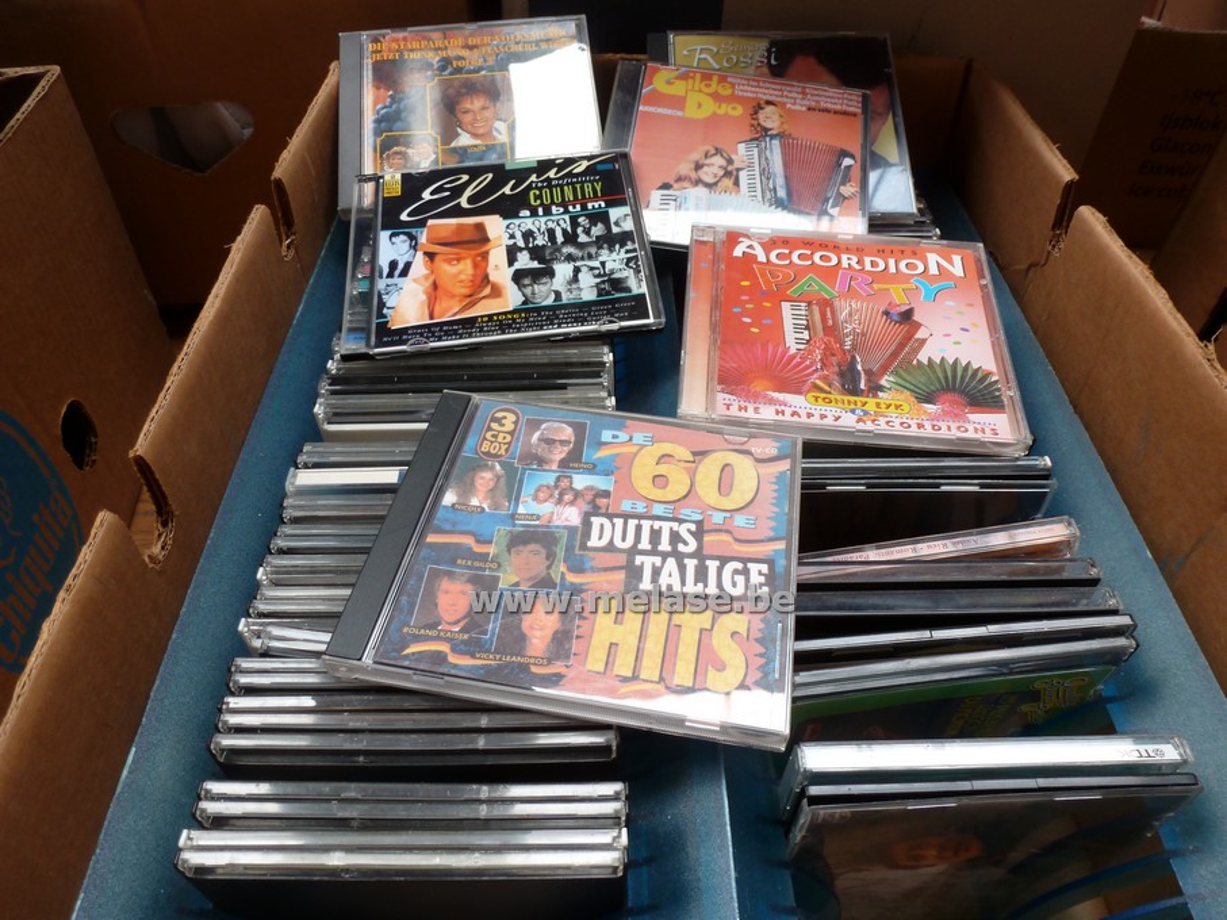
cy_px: 460
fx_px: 851
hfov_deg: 71.6
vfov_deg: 56.8
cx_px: 614
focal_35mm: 24
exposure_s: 1/60
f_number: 3.3
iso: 100
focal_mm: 4.3
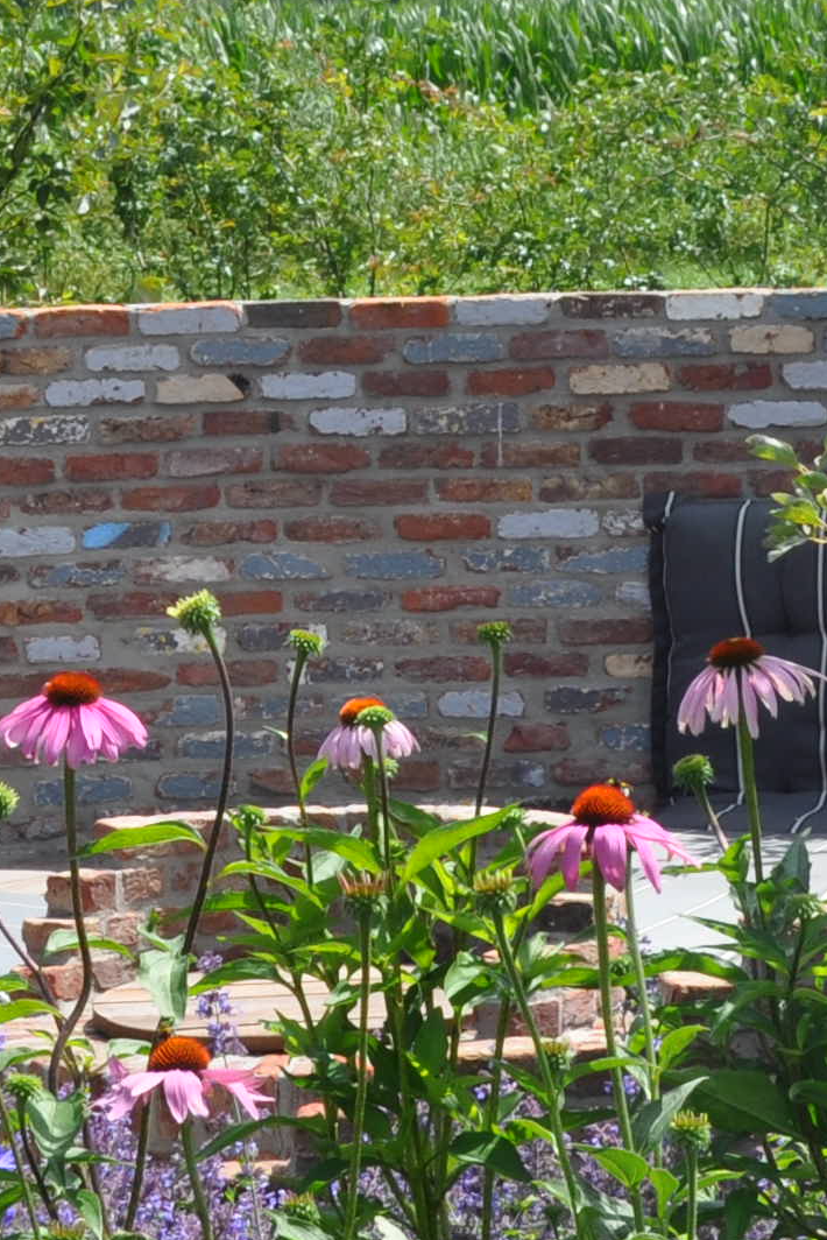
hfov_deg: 8.1
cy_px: 488
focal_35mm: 169
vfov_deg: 12.2
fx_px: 5819
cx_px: 160
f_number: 13
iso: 200
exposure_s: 1/160
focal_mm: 28
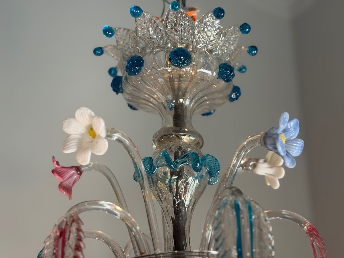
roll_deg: -1.4
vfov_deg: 30.3
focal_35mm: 48
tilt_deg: +24.1
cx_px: 172
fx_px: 477
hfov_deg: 39.7
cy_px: 129
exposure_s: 1/50
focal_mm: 6.76
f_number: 1.78
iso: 125
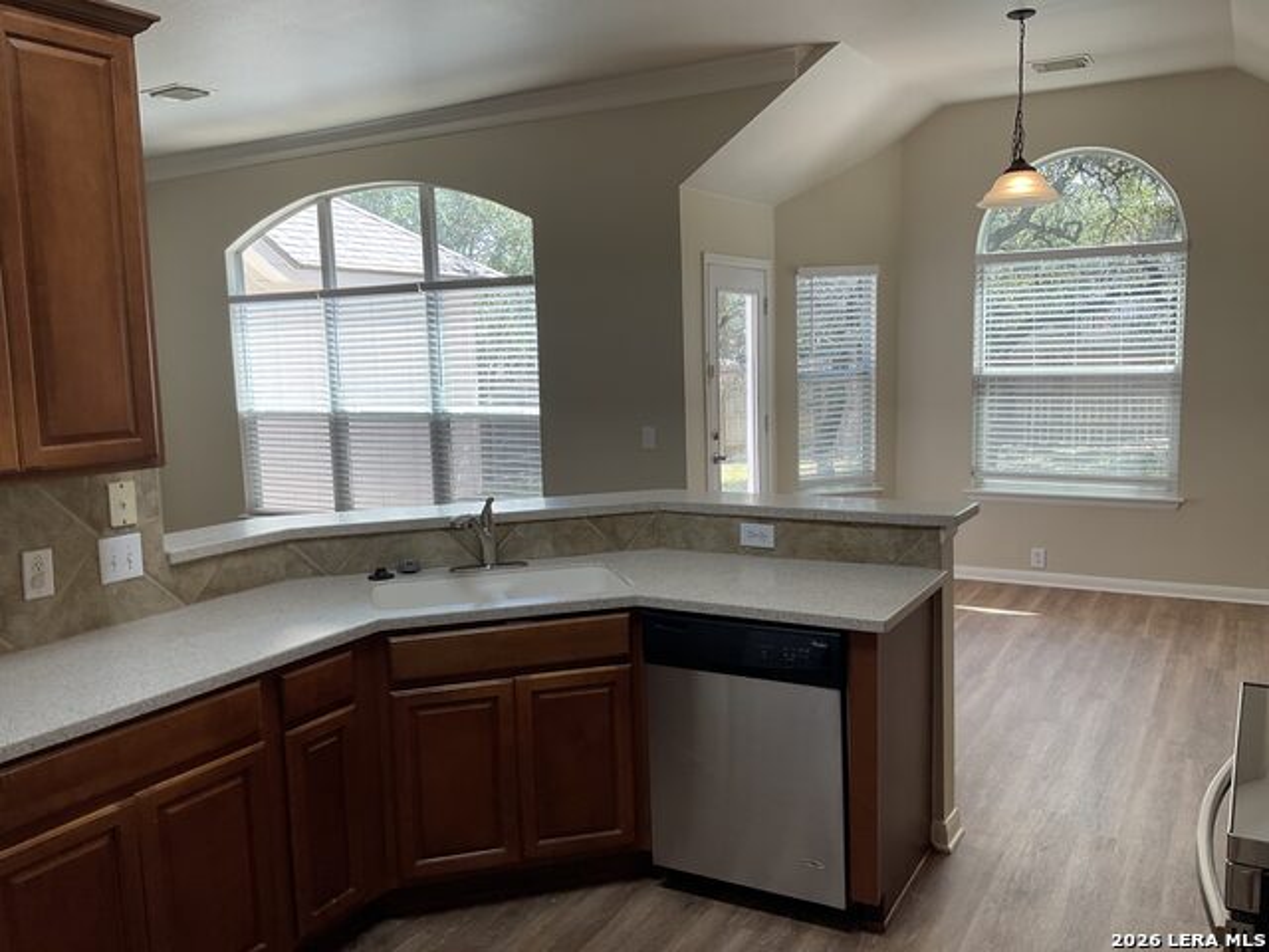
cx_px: 634
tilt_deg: -7.1
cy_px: 476
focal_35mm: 29
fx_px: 1063
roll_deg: +1.4
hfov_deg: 61.7
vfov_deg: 48.2
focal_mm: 3
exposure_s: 1/120
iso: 40
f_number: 1.8
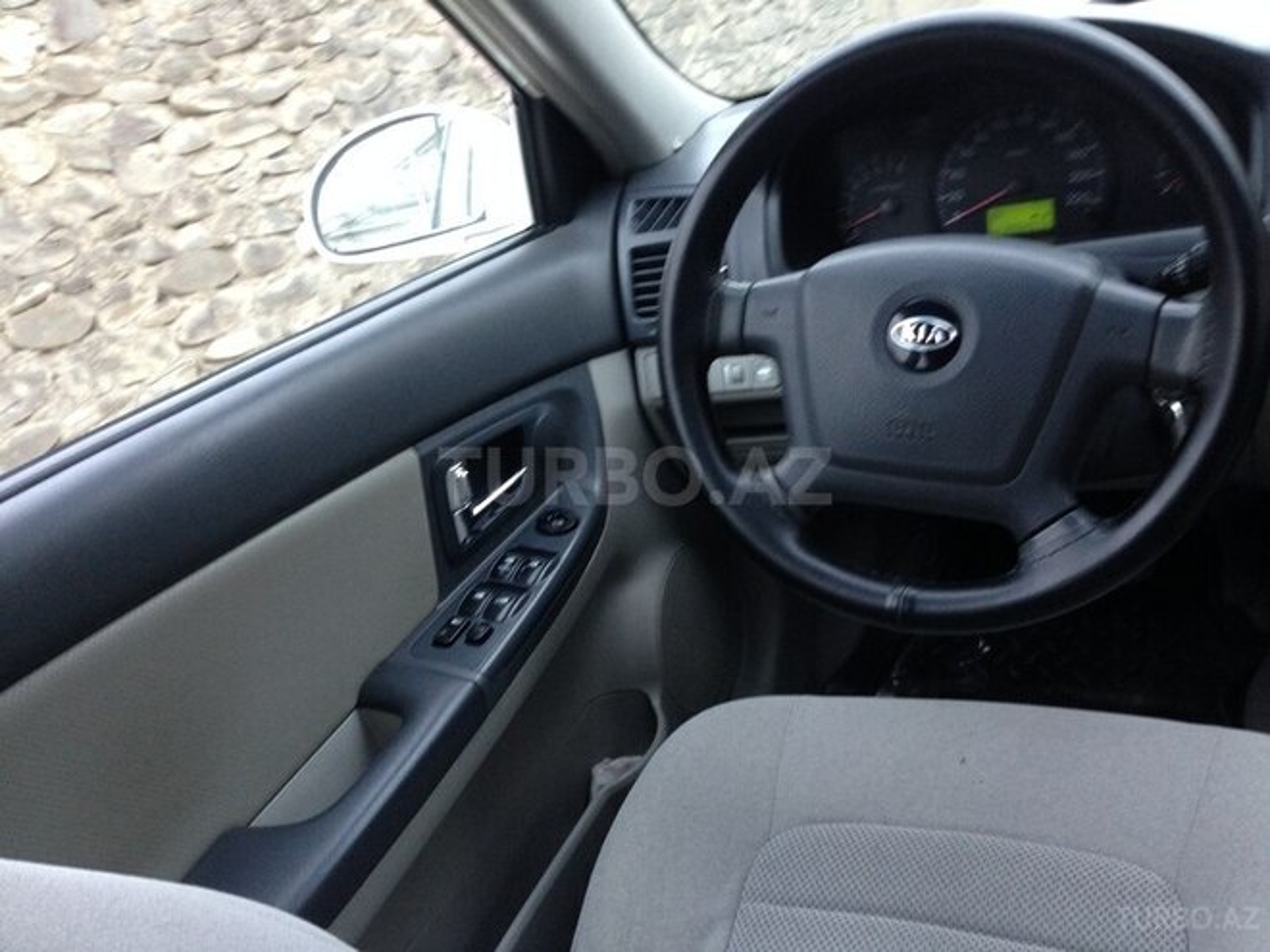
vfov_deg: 42.9
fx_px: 1211
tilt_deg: -24.5
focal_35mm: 33
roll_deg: +14.2
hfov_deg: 55.4
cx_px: 635
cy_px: 476
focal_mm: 4.12
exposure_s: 1/20
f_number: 2.4
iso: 160
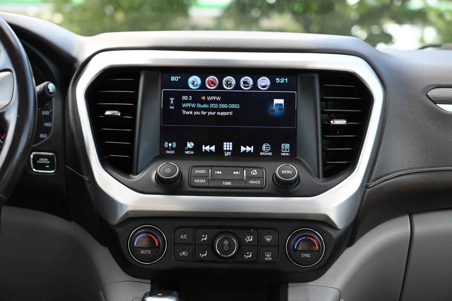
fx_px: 665
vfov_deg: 25.5
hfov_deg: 37.5
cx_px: 226
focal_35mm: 53
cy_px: 150
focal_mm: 53
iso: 400
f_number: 4
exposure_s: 1/200
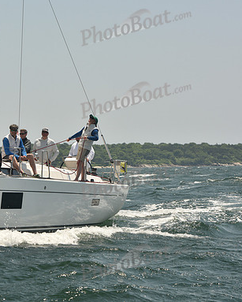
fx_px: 1207
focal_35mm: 135
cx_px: 40
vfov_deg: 14.3
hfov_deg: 11.4
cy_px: 150
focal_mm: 95
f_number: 7.1
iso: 250
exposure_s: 1/640
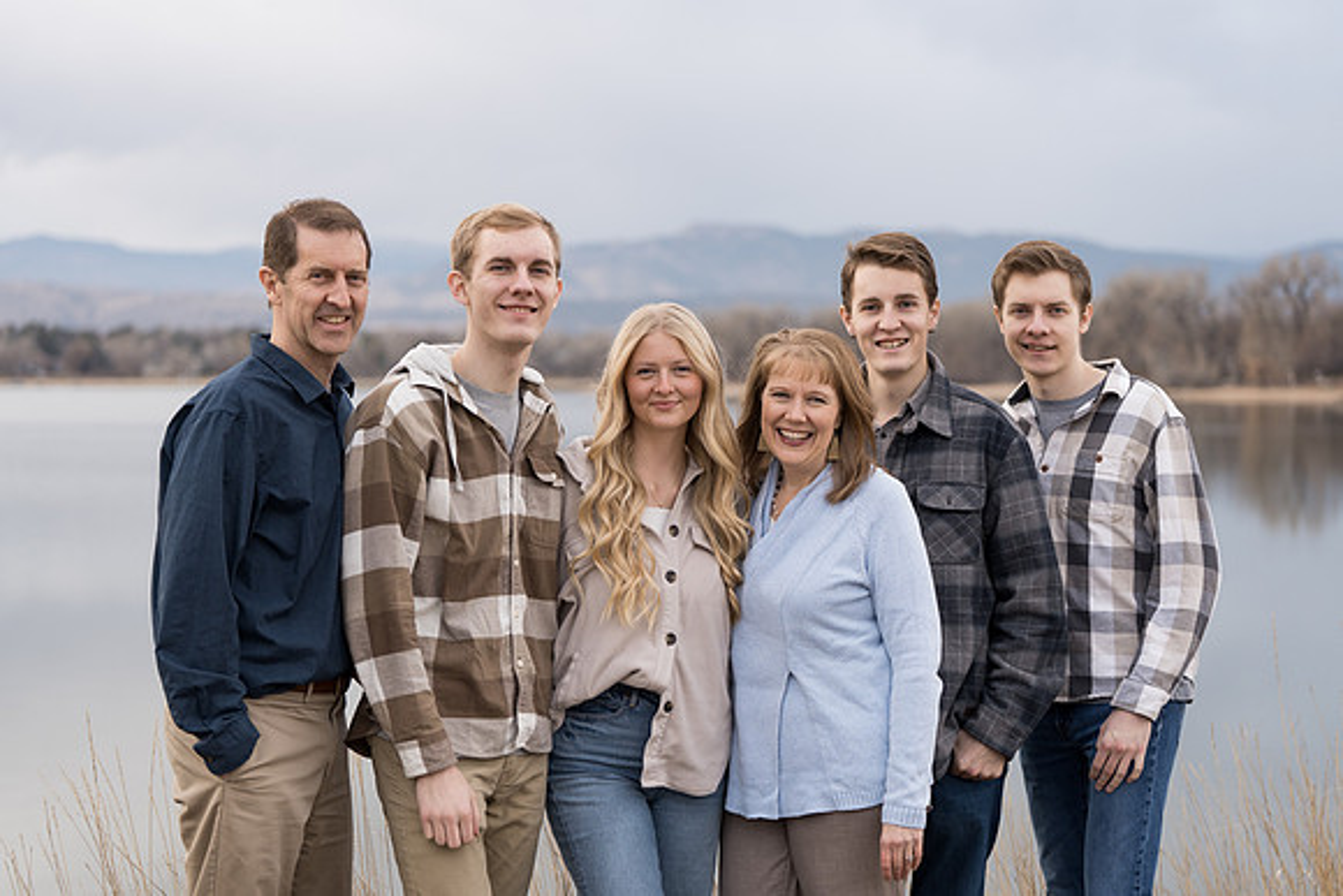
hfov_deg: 28.8
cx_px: 672
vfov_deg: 19.5
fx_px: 2612
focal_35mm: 70
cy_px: 448
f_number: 2.8
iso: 200
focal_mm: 70
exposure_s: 1/250
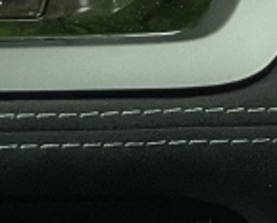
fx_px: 1907
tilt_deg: -8.7
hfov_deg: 7.8
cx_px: -350
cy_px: -134
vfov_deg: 6.6
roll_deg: +0.0
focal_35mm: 232
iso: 100
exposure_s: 1/116
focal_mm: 6
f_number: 2
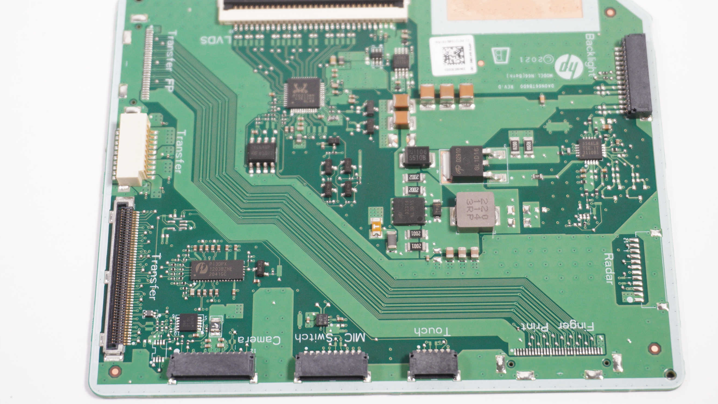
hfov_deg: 28.2
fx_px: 1428
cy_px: 167
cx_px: 394
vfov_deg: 16.1
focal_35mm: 75
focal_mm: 42
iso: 500
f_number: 5.6
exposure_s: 1/80
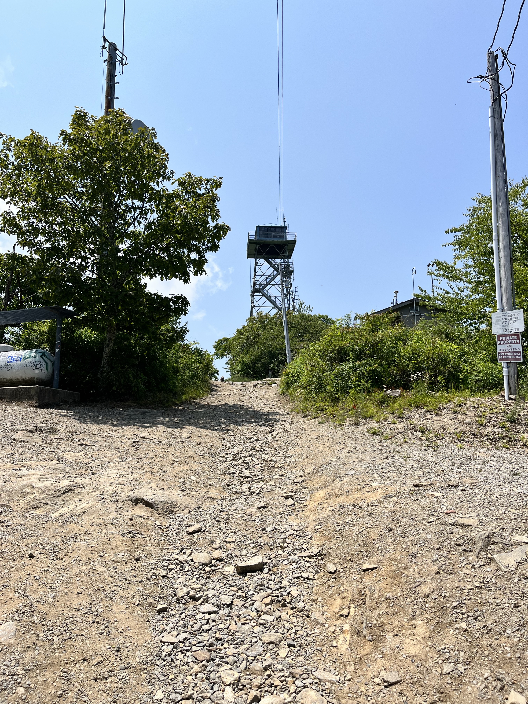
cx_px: 264
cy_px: 352
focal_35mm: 26
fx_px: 529
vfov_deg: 67.3
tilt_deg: +13.3
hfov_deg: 53.1
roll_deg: +1.9
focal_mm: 5.1
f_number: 1.6
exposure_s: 1/4651
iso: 50
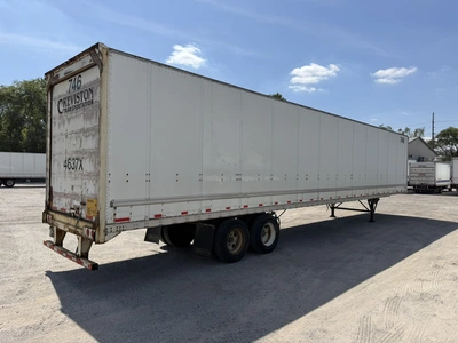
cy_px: 172
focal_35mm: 24
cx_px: 229
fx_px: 318
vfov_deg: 56.8
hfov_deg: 71.6
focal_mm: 6.76
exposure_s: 1/5714
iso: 80
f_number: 1.78
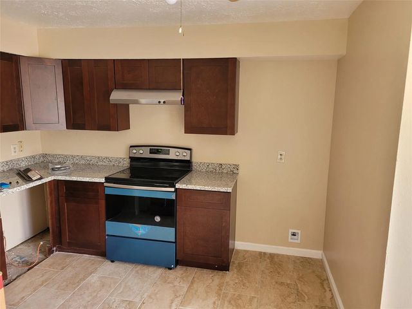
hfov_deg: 67.3
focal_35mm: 26
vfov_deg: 53.1
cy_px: 154
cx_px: 206
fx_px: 309
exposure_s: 1/59
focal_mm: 5.4
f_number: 1.8
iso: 200
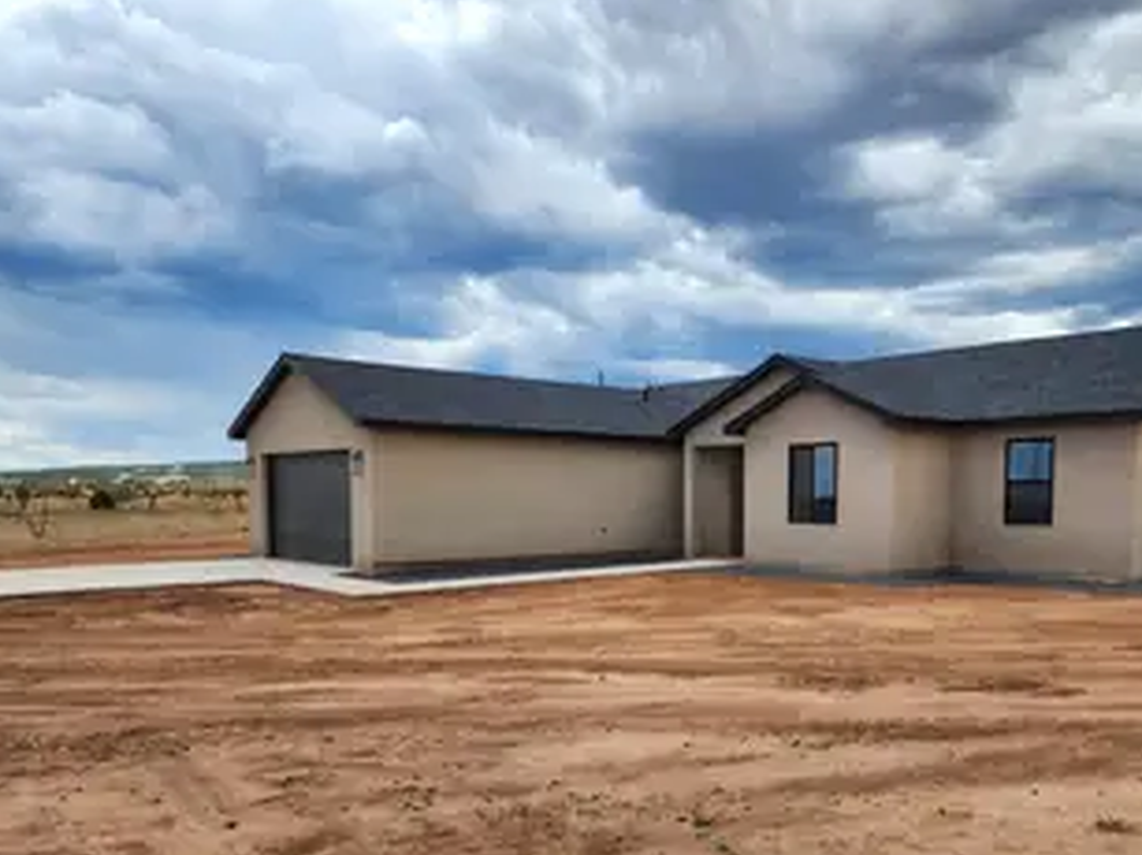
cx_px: 696
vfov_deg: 46.3
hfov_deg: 59.4
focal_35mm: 30
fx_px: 989
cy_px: 546
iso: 12
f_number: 1.8
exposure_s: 1/883
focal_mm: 6.4
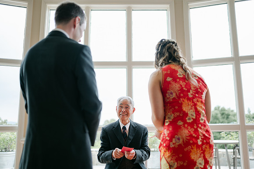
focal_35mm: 35
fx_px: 247
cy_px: 84
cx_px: 127
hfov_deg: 54.5
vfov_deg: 37.8
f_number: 1.4
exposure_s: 1/1000
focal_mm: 35
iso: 100
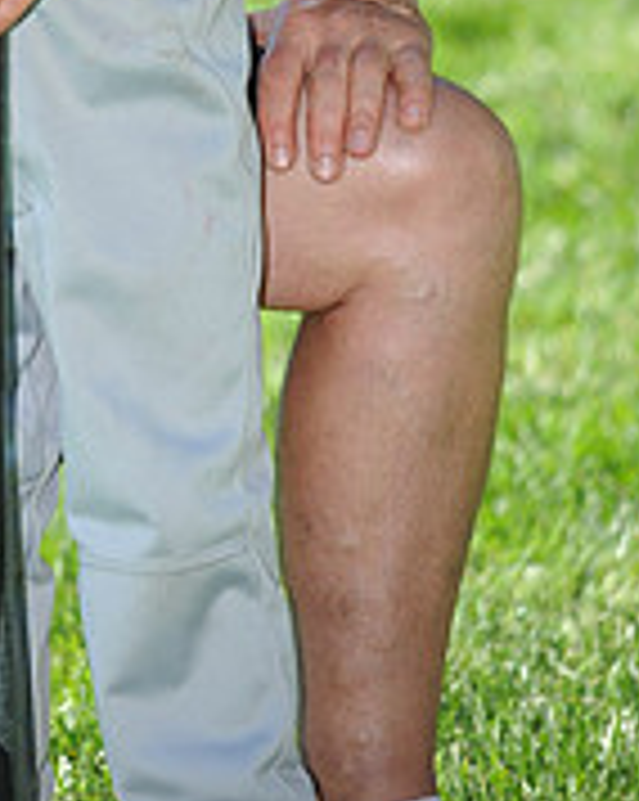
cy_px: -495
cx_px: -189
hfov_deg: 5.0
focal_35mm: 306
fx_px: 7246
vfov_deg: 6.2
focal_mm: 100
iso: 200
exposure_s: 1/640
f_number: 4
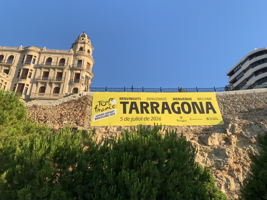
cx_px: 134
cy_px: 100
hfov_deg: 67.3
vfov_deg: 53.1
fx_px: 201
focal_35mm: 26
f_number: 1.8
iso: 25
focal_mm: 4.25
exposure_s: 1/564
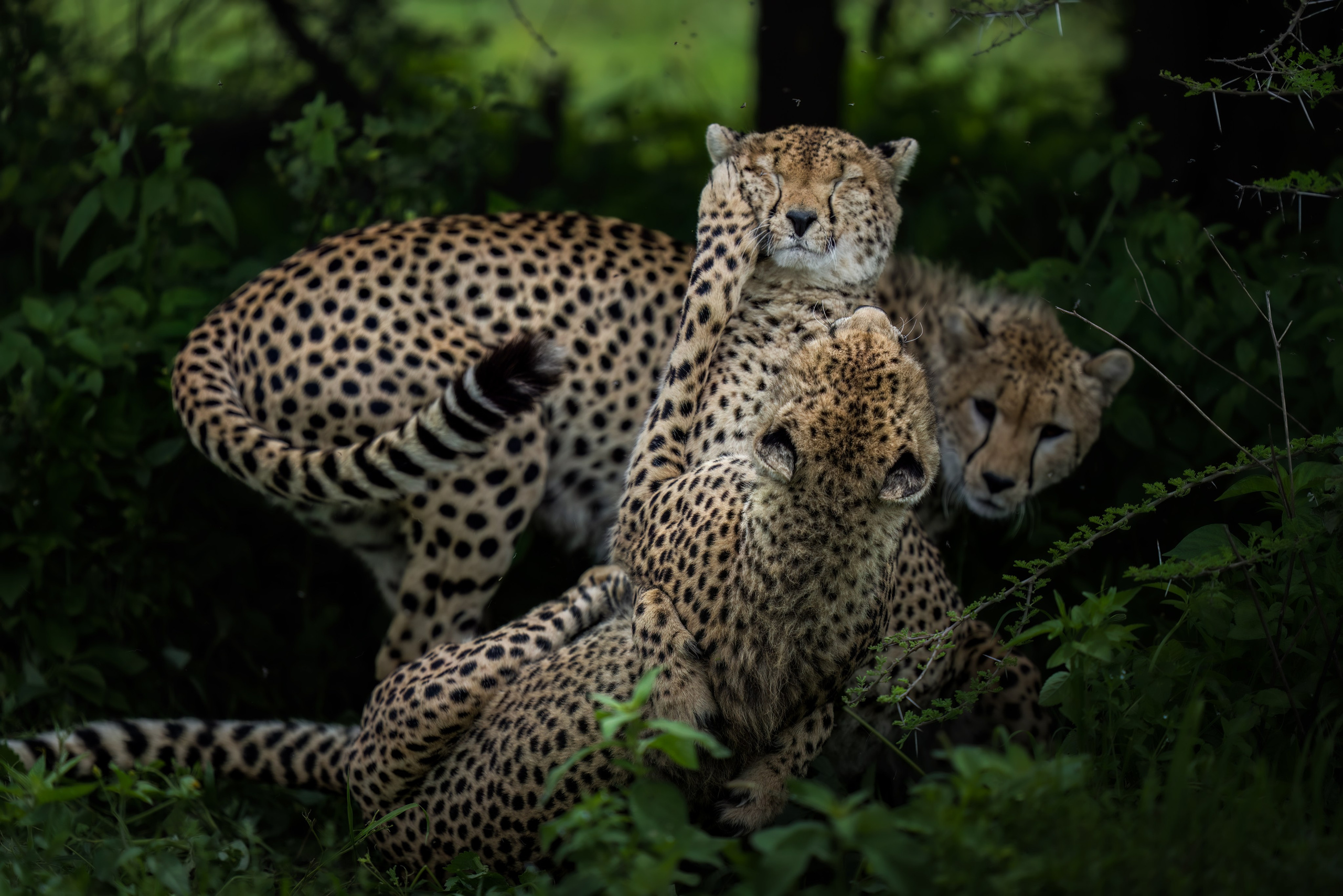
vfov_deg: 3.4
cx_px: 672
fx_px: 14922
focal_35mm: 400
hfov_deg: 5.2
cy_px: 448
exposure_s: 1/3200
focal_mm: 400
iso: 250
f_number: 2.8
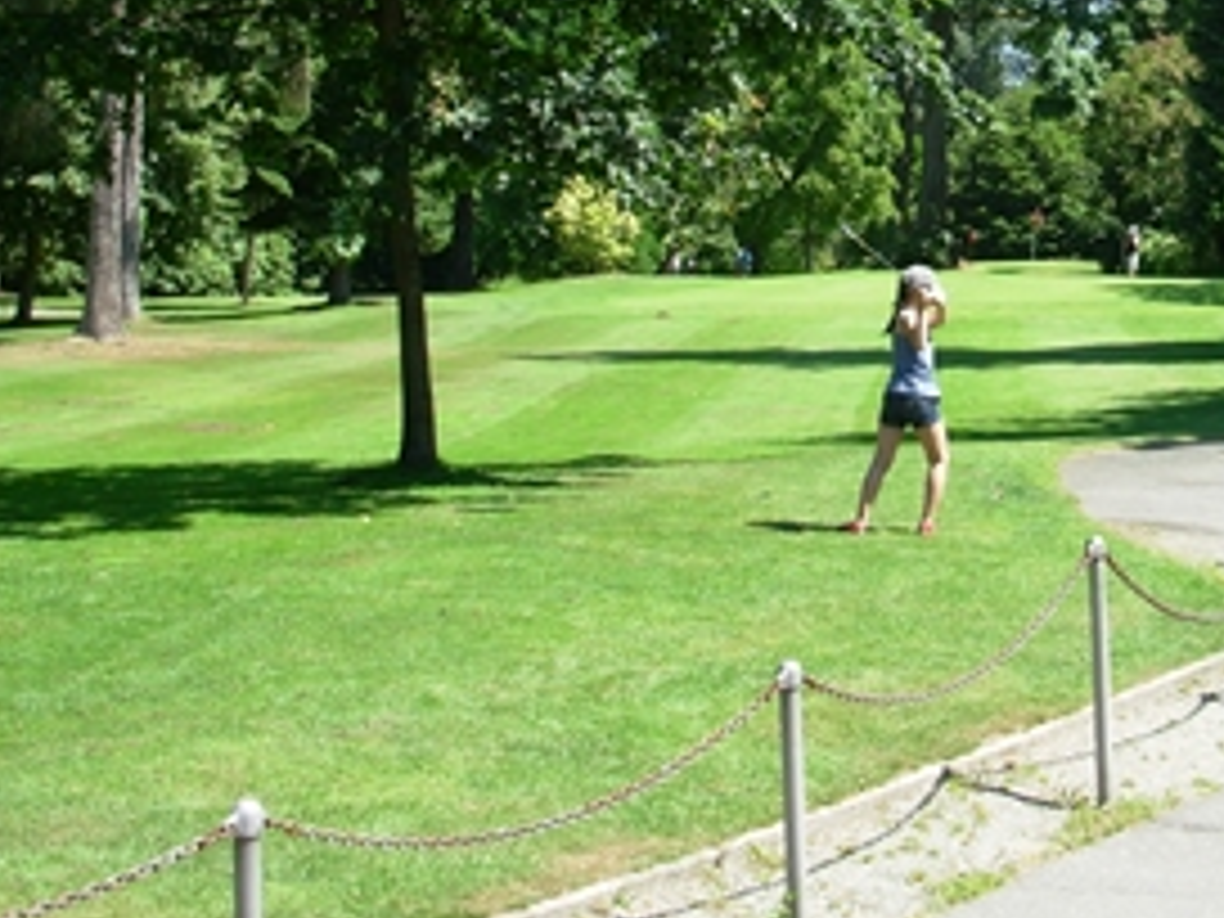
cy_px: 189
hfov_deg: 28.7
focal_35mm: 67
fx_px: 2369
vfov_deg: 21.7
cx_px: 850
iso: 50
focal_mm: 6.3
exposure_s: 1/406
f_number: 2.9
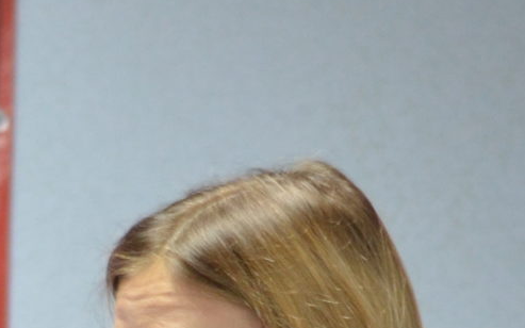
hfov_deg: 5.3
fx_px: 5665
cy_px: 761
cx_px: 243
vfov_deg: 3.3
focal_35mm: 396
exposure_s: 1/125
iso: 1000
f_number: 2.2
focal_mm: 50
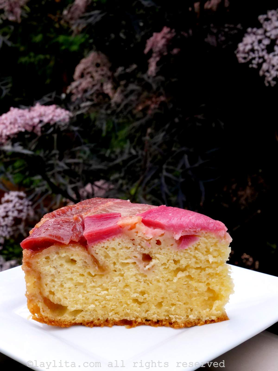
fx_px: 664
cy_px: 186
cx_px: 139
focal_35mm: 62
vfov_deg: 31.2
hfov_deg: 23.7
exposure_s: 1/80
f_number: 16
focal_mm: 31
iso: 2500
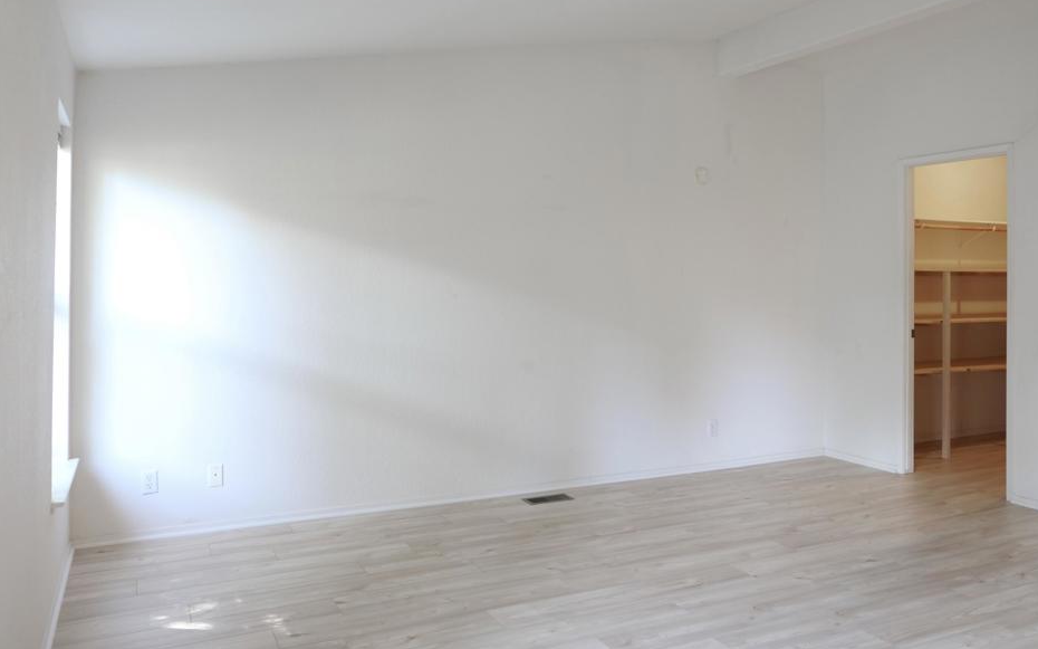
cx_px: 534
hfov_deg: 66.5
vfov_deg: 44.4
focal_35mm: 28
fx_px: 792
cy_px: 276
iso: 400
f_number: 1.7
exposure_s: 1/60
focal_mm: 10.9
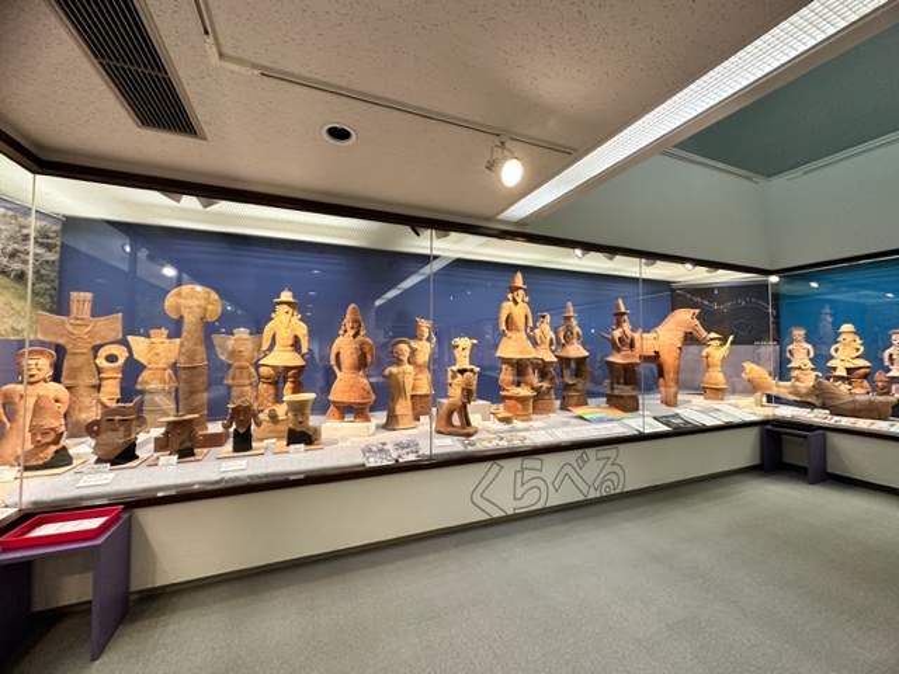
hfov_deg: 102.1
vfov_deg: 85.7
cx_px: 450
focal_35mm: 14
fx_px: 364
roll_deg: +0.2
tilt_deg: +1.6
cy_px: 337
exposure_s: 1/50
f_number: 2.2
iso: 250
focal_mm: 2.22
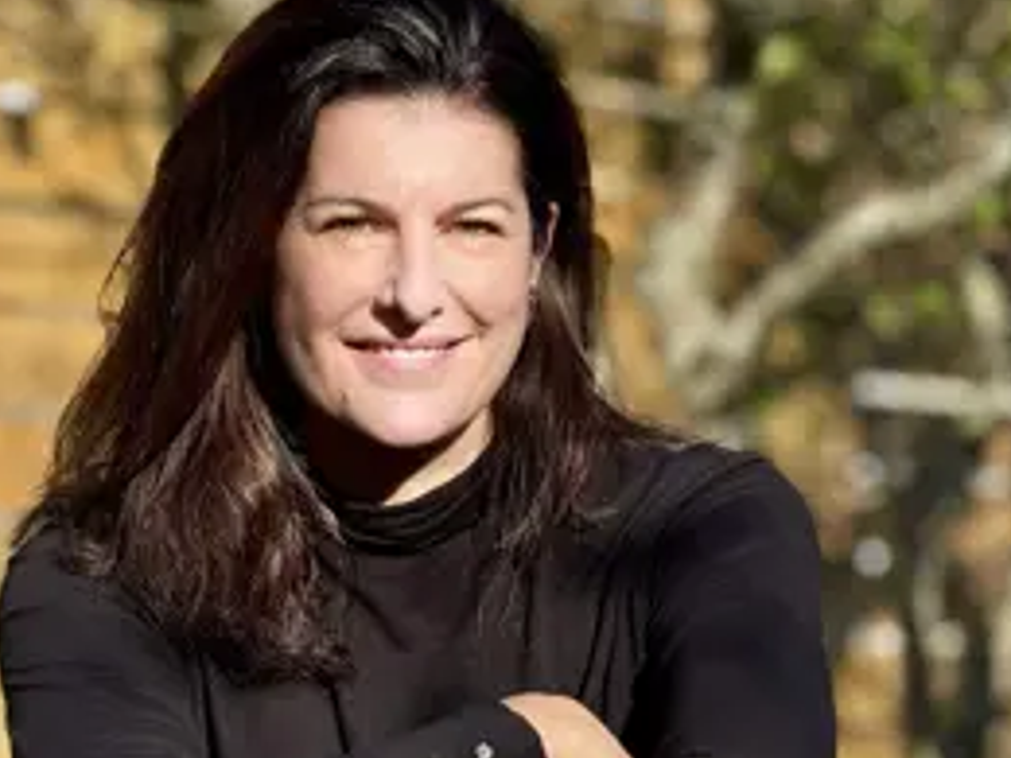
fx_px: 4673
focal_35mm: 160
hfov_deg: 12.3
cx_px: 593
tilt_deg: +4.3
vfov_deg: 9.3
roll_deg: -0.6
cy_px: 365
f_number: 2.8
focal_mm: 15.66
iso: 50
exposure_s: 1/820
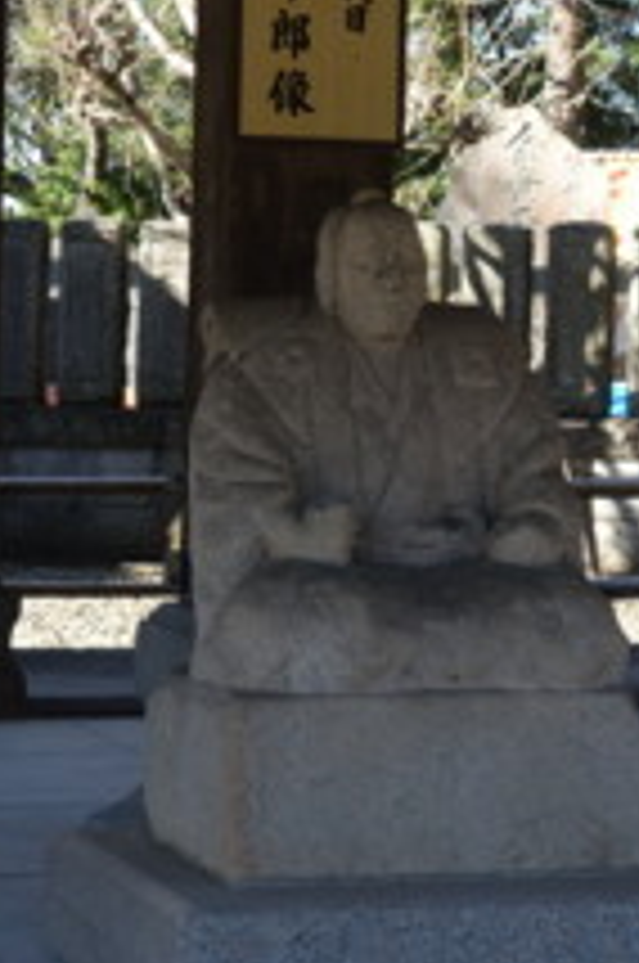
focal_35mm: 139
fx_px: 3713
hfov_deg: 9.8
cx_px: 450
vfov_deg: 14.8
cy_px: 356
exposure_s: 1/250
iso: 320
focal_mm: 24.7
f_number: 5.6
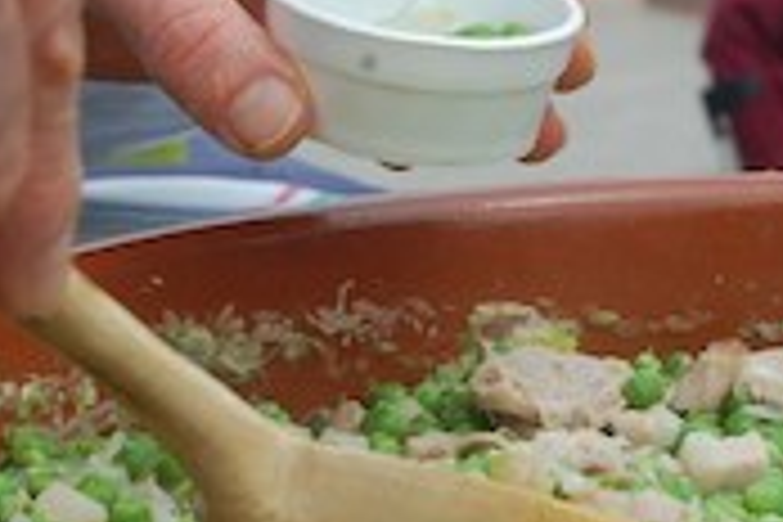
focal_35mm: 165
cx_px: 742
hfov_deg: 12.3
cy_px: 259
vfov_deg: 8.3
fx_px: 3588
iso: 200
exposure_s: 1/250
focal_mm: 48
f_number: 8
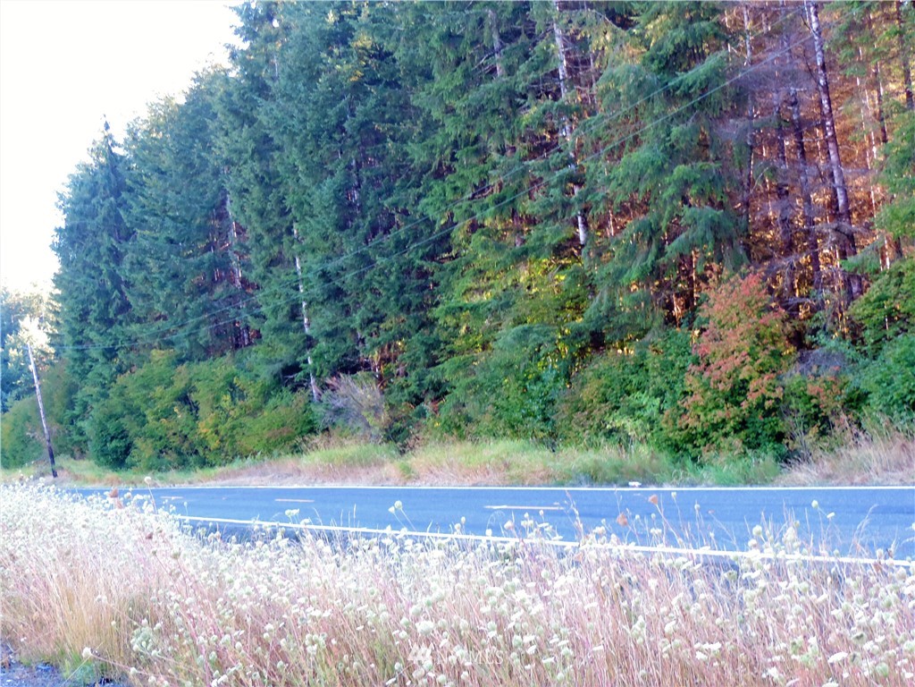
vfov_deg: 29.1
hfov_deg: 38.2
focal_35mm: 50
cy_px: 344
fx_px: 1322
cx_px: 458
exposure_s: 1/50
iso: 250
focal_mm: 8.9
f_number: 3.6
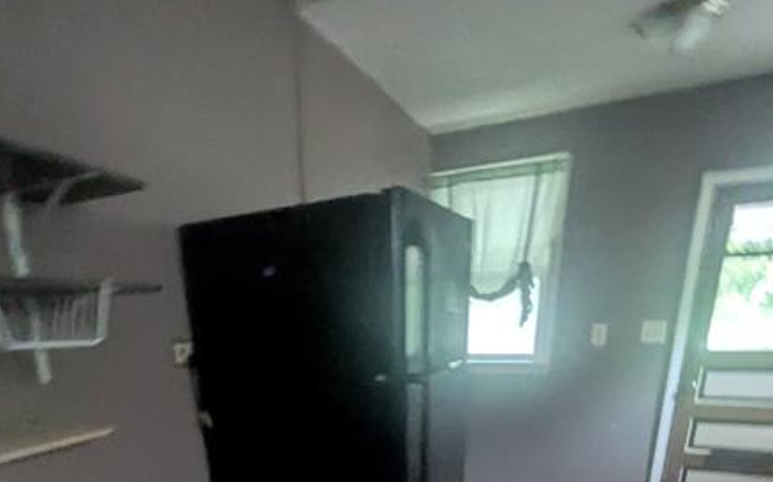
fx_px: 548
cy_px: 519
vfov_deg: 39.6
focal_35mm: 26
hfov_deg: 70.1
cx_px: 330
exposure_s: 1/20
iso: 535
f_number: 2.2
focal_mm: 1.83
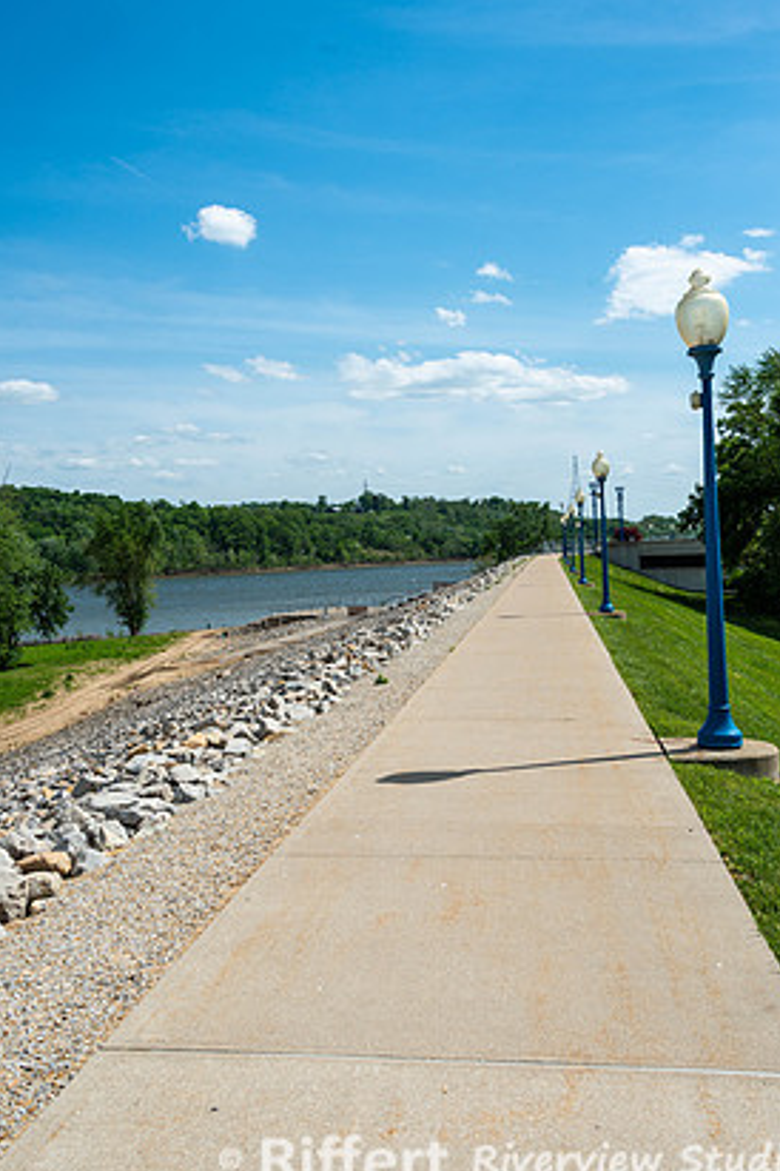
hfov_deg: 37.8
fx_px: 1137
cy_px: 567
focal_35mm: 35
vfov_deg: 54.4
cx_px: 418
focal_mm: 32
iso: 100
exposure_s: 1/400
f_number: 9
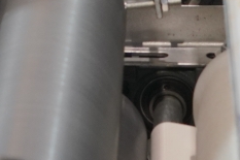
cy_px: -362
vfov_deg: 5.3
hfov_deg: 8.5
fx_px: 1599
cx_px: 6
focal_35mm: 240
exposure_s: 1/100
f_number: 4
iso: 1000
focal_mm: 31
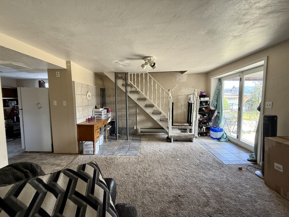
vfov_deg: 85.7
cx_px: 144
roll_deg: -0.2
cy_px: 108
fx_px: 117
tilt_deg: -5.1
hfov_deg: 102.1
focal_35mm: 14
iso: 250
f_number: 2.2
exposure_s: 1/99
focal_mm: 2.22
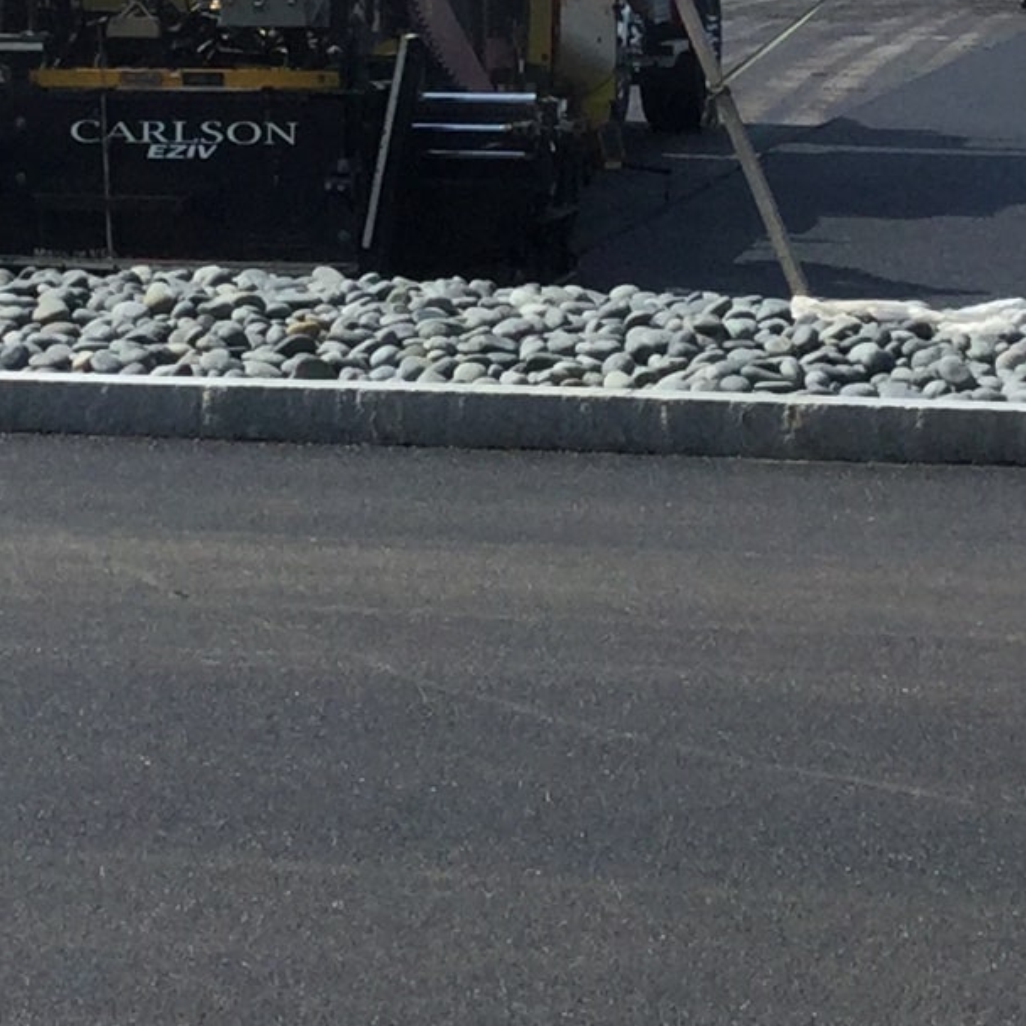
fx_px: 4929
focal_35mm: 147
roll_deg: -2.6
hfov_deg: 11.9
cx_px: 472
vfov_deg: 11.8
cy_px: -14
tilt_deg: -3.5
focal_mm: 3.3
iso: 25
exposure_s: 1/1597
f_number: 2.4
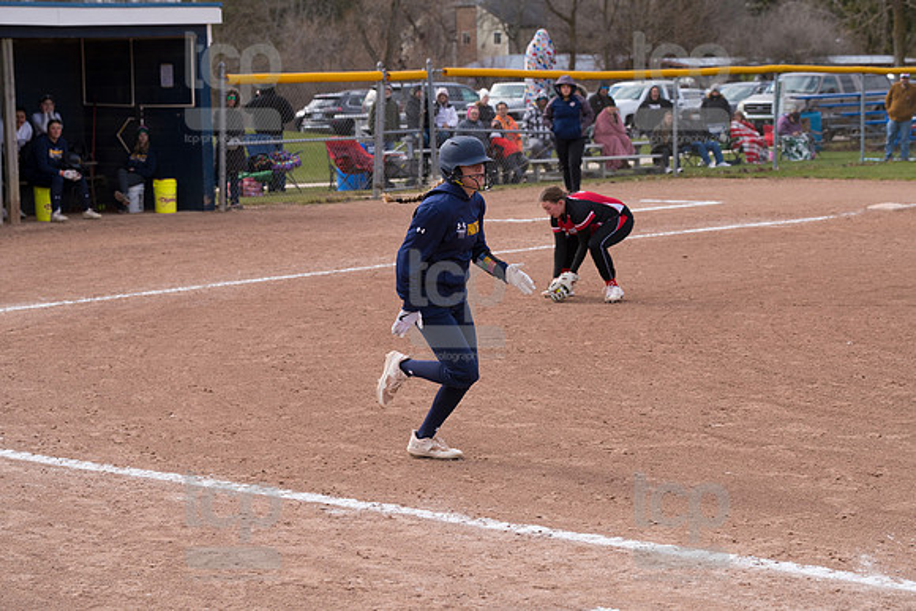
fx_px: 2341
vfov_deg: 14.9
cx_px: 458
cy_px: 306
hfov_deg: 22.1
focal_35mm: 92
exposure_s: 1/1600
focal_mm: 92
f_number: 5.6
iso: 400
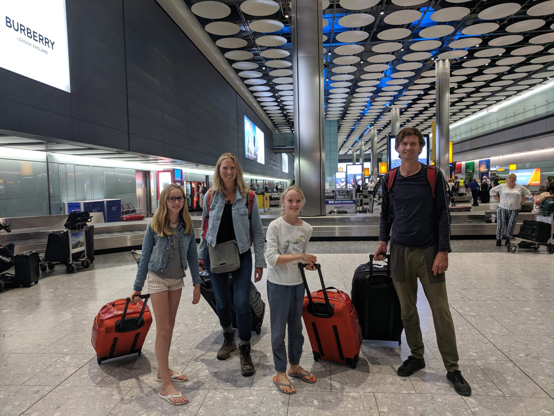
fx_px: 416
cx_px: 277
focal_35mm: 26
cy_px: 208
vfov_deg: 53.1
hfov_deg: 67.3
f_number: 2
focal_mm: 4.67
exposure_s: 1/100
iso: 237
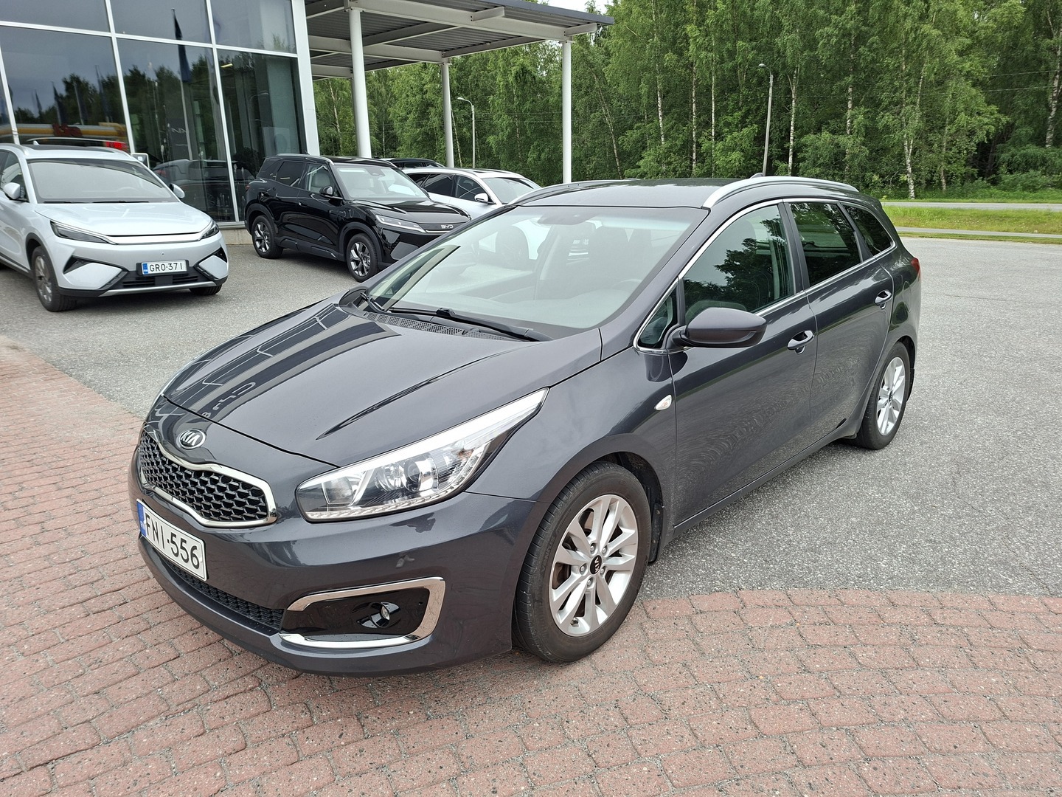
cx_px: 531
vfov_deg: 58.9
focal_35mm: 23
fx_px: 706
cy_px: 398
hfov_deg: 73.9
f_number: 1.8
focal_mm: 5.54
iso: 50
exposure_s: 1/354
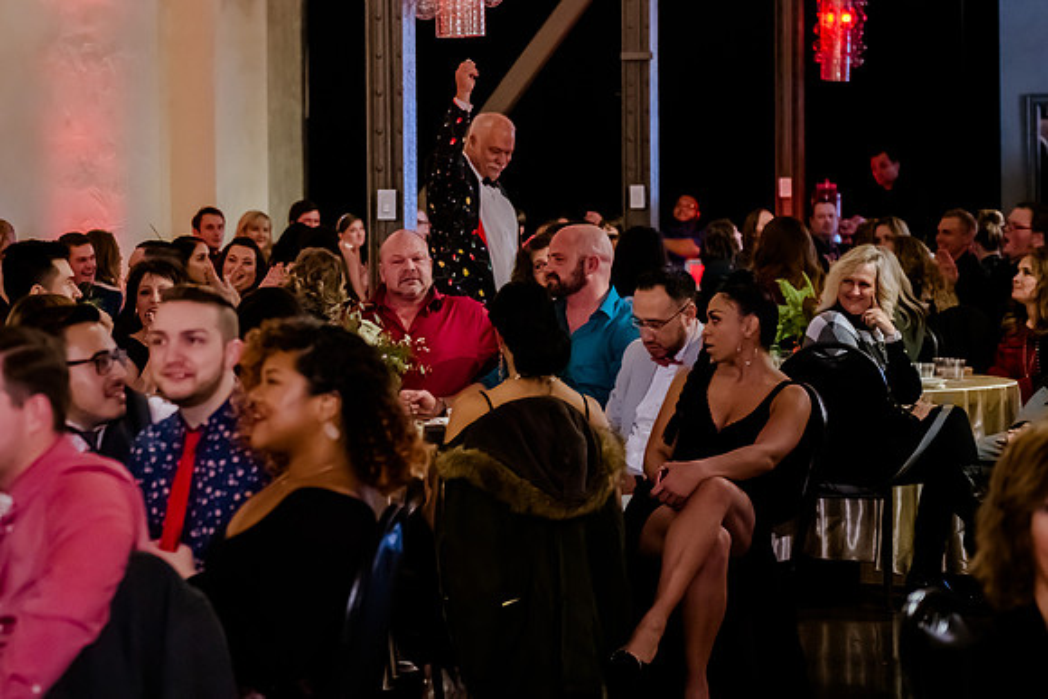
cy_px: 217
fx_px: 3024
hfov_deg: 19.6
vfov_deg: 13.2
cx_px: 319
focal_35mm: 104
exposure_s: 1/160
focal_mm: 70
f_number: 2.8
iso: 5000
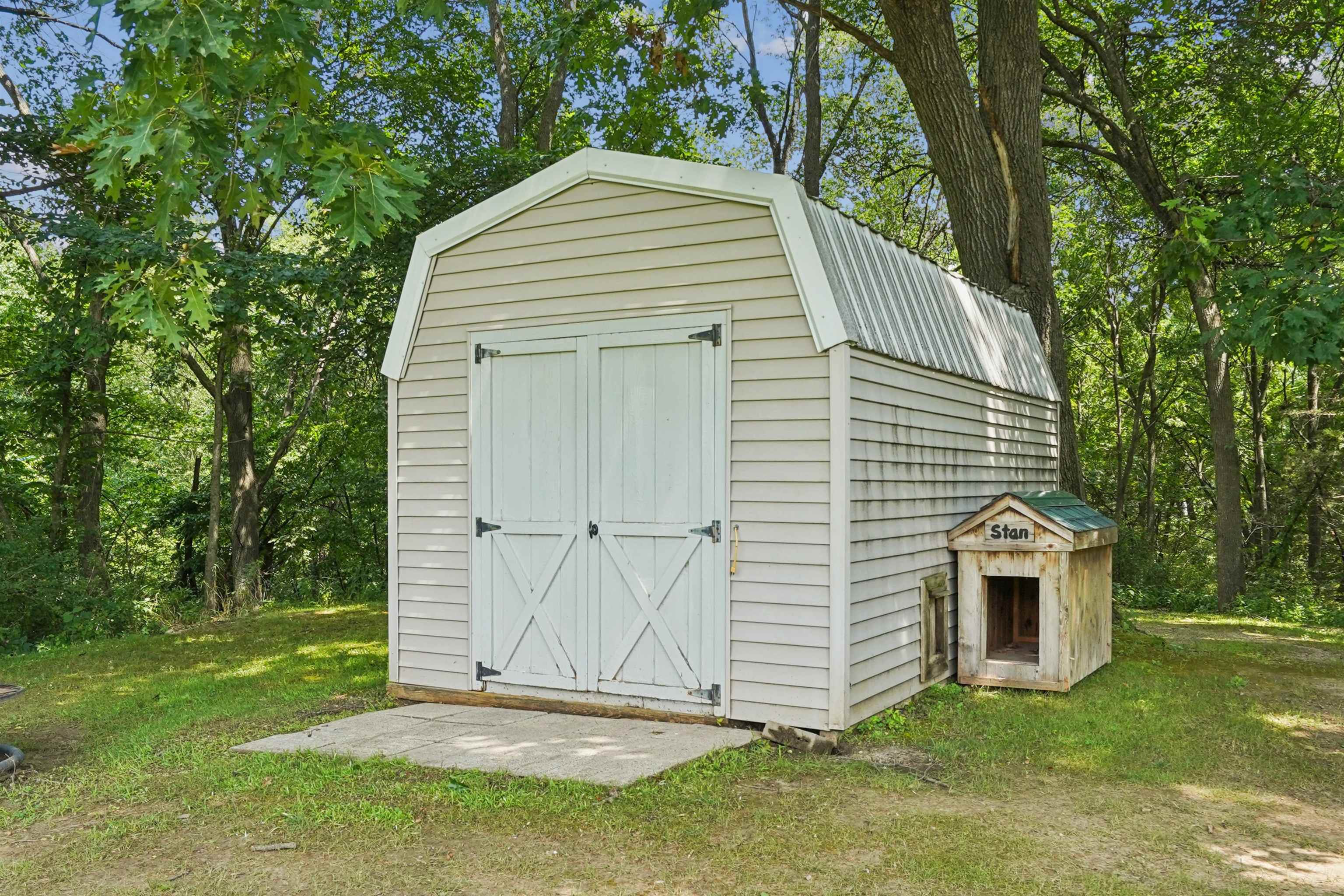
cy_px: 448
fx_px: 1008
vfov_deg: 47.9
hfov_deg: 67.4
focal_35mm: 27
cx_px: 672
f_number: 9
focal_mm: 18
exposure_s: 1/125
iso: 400
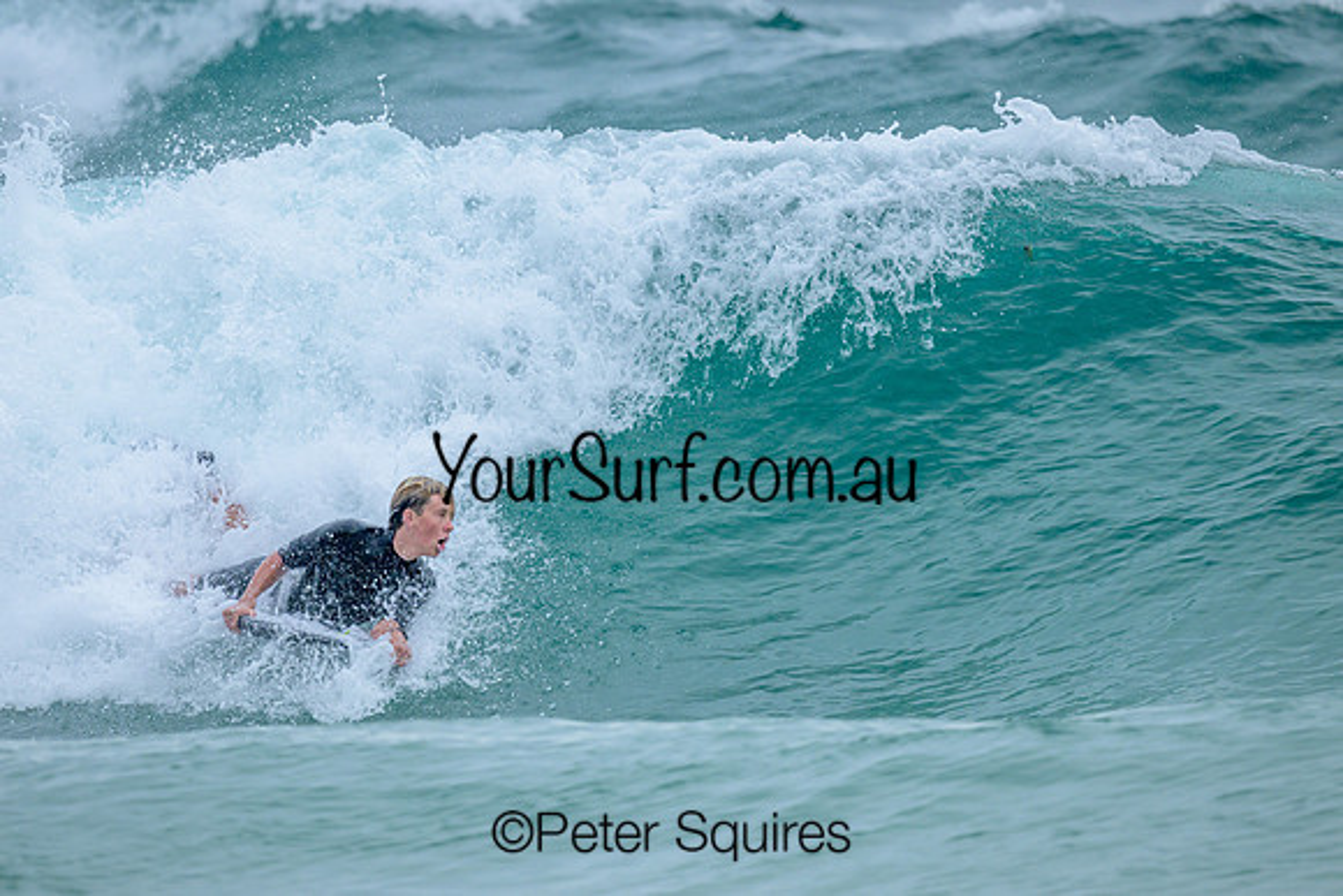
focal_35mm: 887
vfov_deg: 1.6
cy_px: 479
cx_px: 598
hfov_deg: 2.3
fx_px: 33111
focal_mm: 800
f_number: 6.3
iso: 400
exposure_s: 1/2500
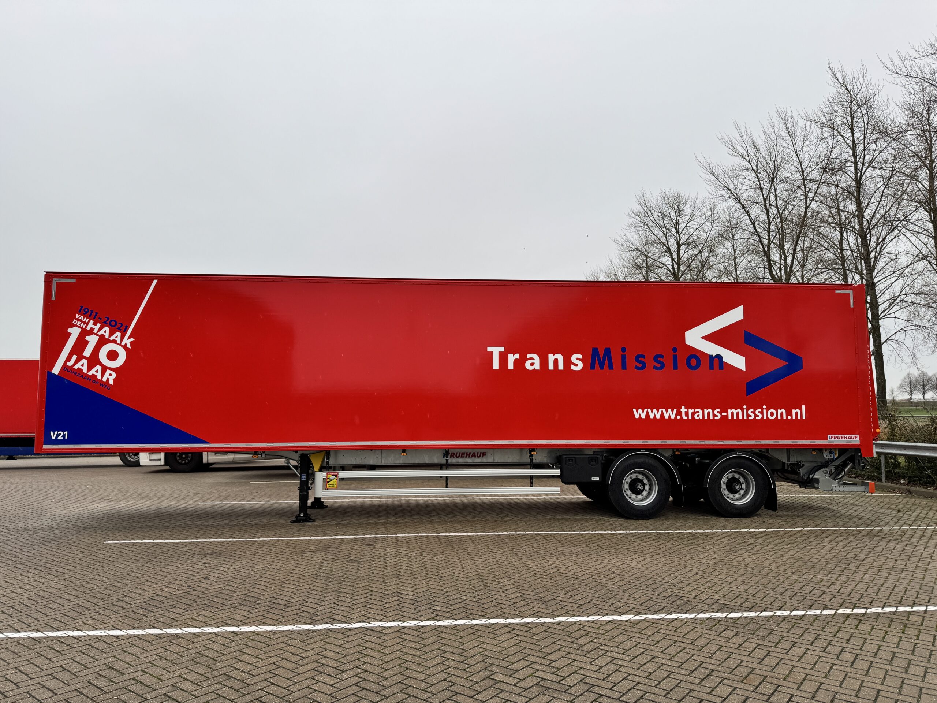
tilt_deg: +4.7
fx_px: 650
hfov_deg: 71.6
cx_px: 468
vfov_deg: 56.8
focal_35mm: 24
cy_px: 352
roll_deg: +1.0
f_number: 1.78
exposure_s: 1/549
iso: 80
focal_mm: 6.76
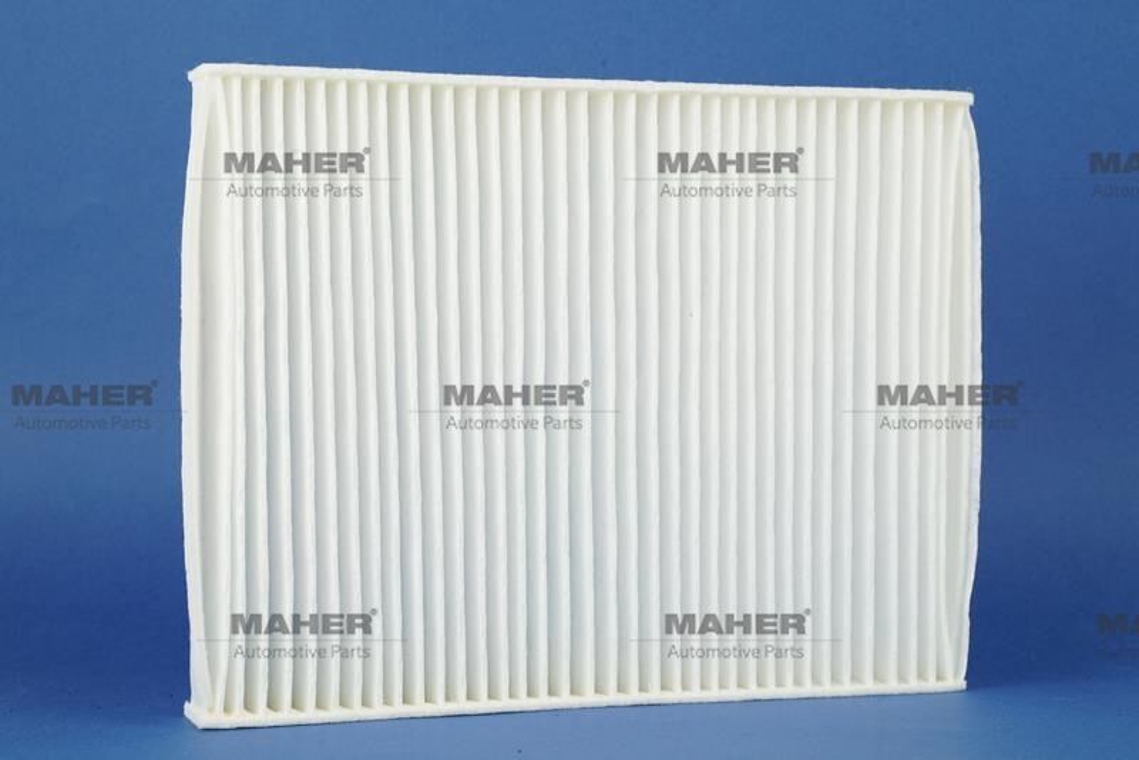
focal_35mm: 70
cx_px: 570
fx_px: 2215
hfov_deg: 28.8
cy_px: 380
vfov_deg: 19.5
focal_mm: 70
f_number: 14
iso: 1250
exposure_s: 1/30
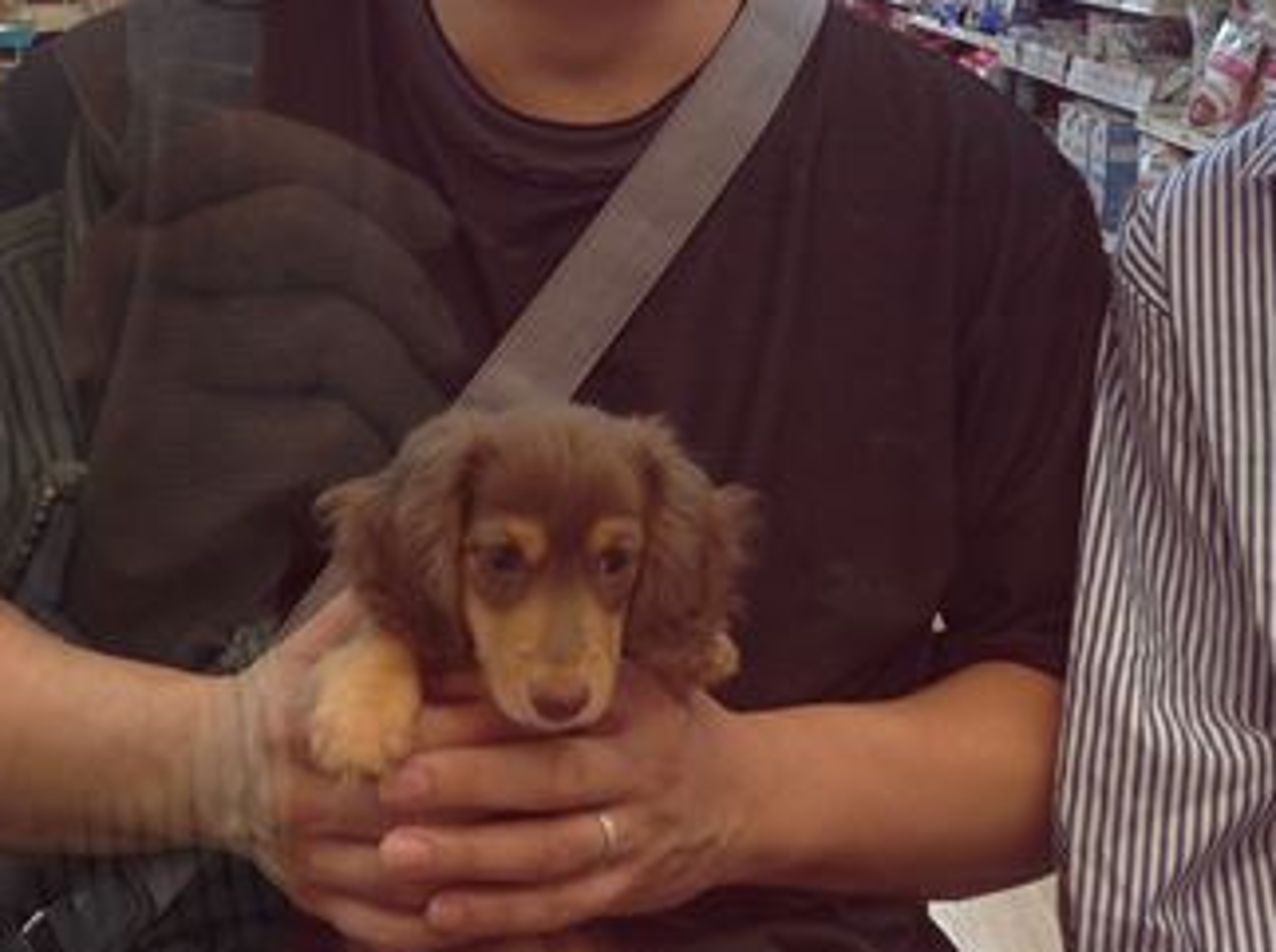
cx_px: 806
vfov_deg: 22.2
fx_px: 2392
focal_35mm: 65
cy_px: 190
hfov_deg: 29.7
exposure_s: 1/30
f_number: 2.4
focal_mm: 4.28
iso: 64
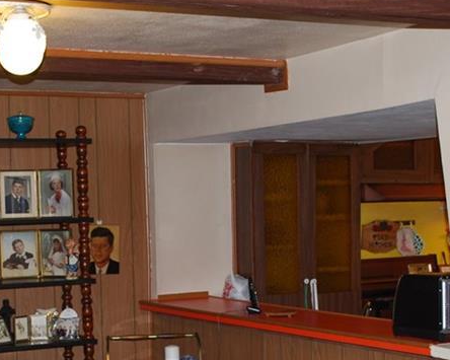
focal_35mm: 78
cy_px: 253
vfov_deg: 19.6
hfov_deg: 24.4
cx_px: 158
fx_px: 1039
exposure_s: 1/60
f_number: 4.2
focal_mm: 24
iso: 200
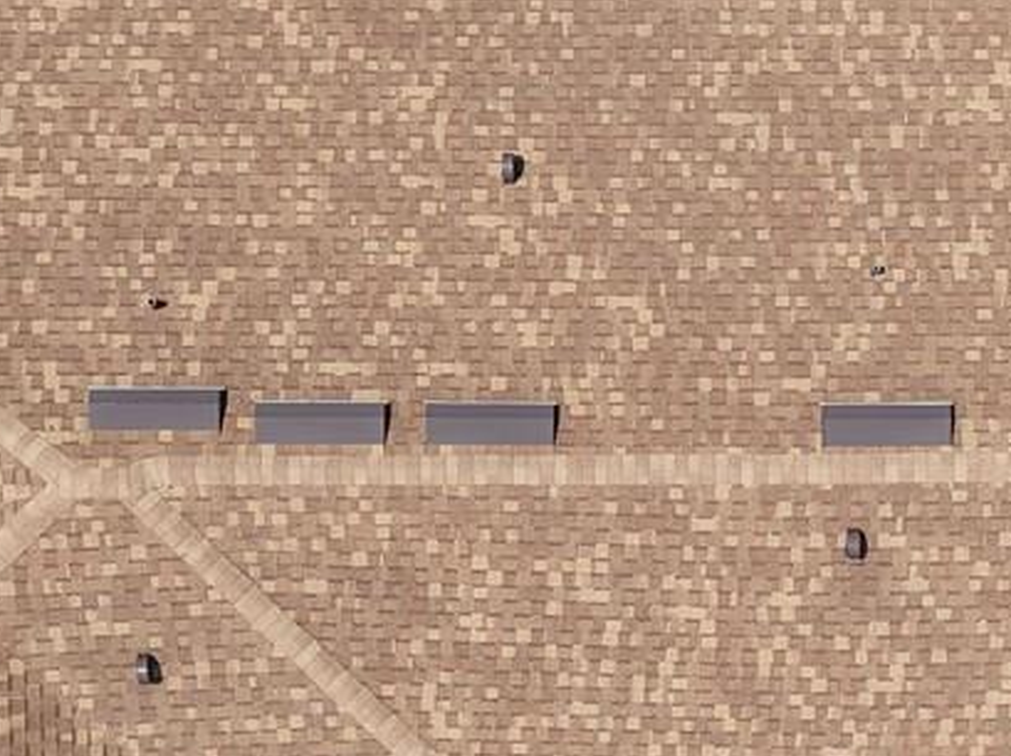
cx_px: 672
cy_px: 721
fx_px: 2743
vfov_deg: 15.5
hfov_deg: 20.8
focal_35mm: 94
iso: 150
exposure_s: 1/4000
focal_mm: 8.67
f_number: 1.8
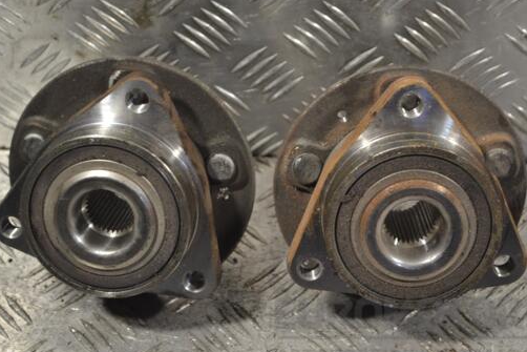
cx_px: 255
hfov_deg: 23.6
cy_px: 173
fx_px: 1259
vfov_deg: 15.9
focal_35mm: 86
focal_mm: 48
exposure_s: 1/60
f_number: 5.3
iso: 450
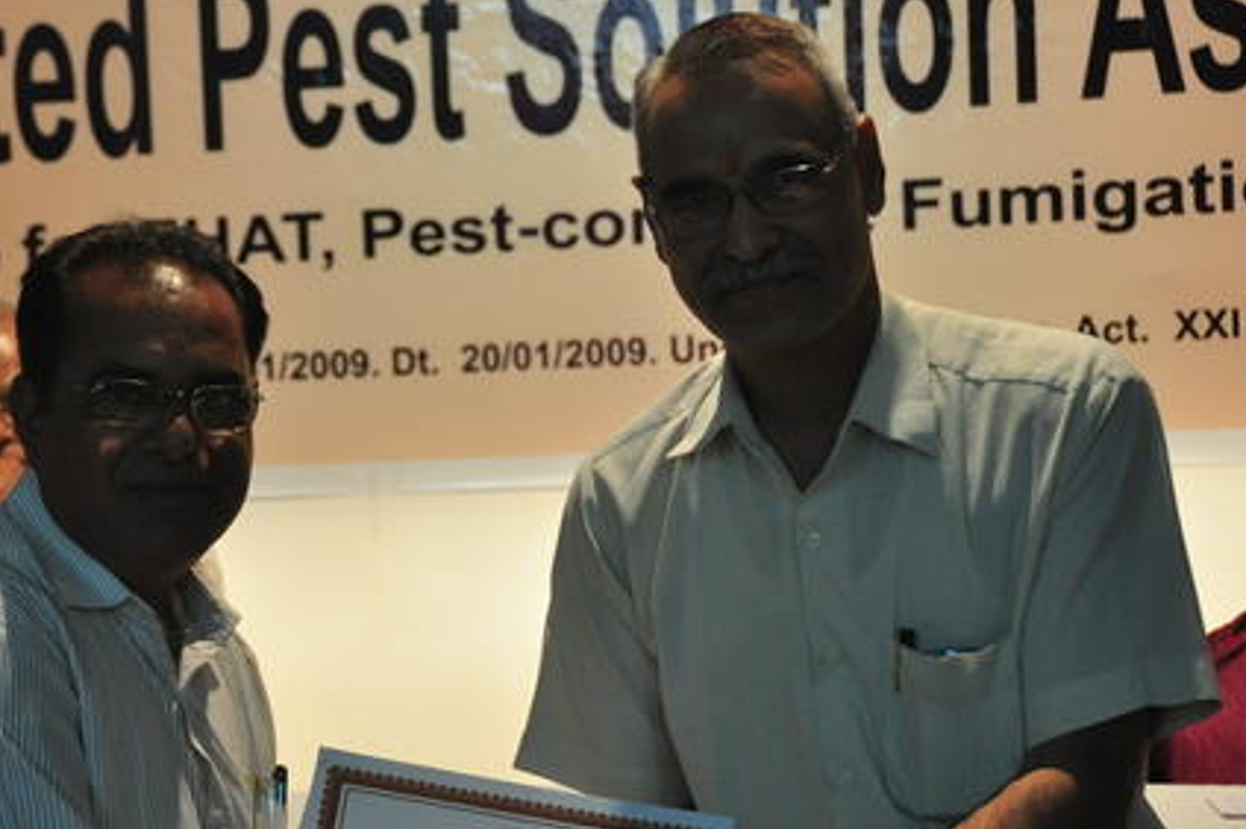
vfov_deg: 11.7
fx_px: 4036
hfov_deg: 17.5
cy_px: 431
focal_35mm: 117
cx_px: 408
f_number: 5
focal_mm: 55
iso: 800
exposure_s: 1/60
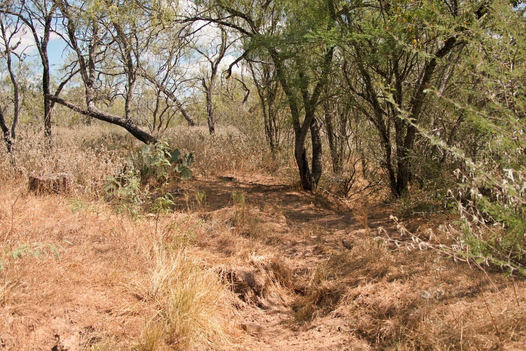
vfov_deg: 29.9
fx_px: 657
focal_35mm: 45
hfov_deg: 43.6
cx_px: 263
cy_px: 176
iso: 100
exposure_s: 1/400
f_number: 5
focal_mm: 30.5
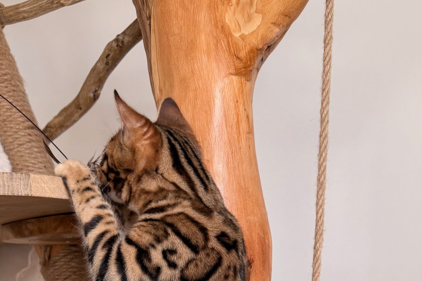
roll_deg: -0.9
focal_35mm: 46
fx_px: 539
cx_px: 204
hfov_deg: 42.7
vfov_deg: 25.6
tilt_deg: -3.7
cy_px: 353
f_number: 1.78
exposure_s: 1/121
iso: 50
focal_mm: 6.76
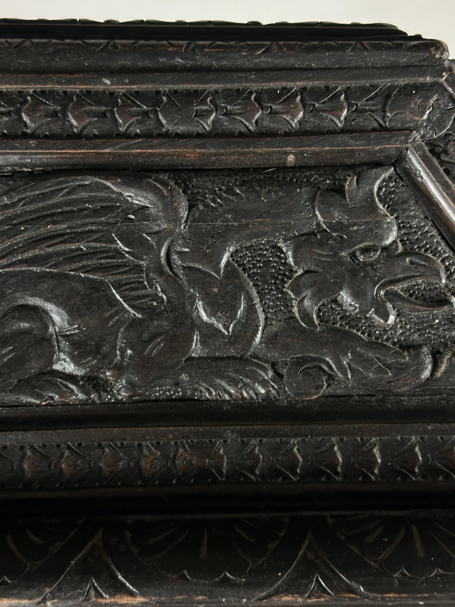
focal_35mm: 48
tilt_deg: -4.3
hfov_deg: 30.3
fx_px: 841
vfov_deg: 39.7
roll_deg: +0.1
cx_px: 228
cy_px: 304
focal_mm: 6.86
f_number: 1.78
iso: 250
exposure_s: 1/33
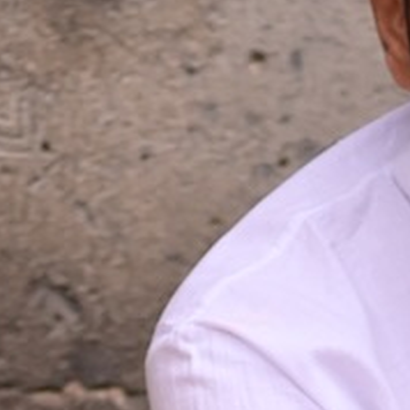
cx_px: 177
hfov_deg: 4.1
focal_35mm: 429
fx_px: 5749
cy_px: 912
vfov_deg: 4.0
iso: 640
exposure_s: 1/1600
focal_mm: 50
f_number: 1.8
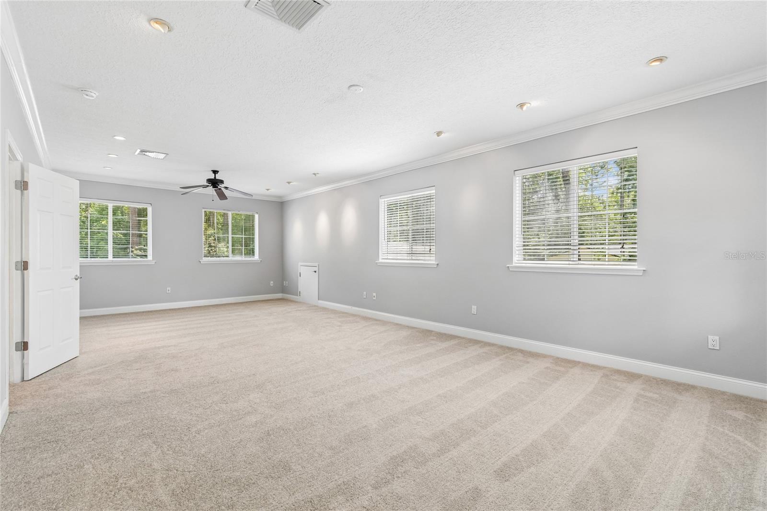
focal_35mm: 15
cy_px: 256
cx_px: 384
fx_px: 319
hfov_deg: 100.4
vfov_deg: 77.3
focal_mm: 10
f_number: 7.1
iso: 100
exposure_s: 1/20
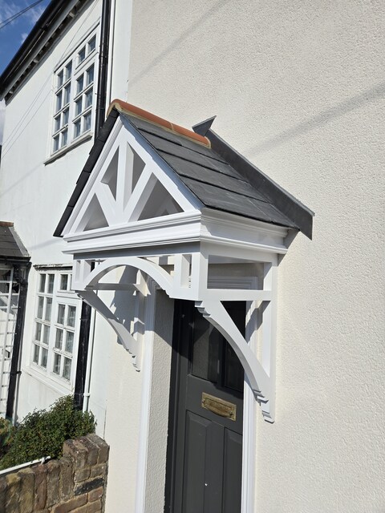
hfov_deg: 58.9
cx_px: 192
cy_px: 256
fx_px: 341
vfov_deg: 73.9
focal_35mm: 23
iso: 25
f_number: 1.8
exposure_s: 1/5127
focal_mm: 5.4
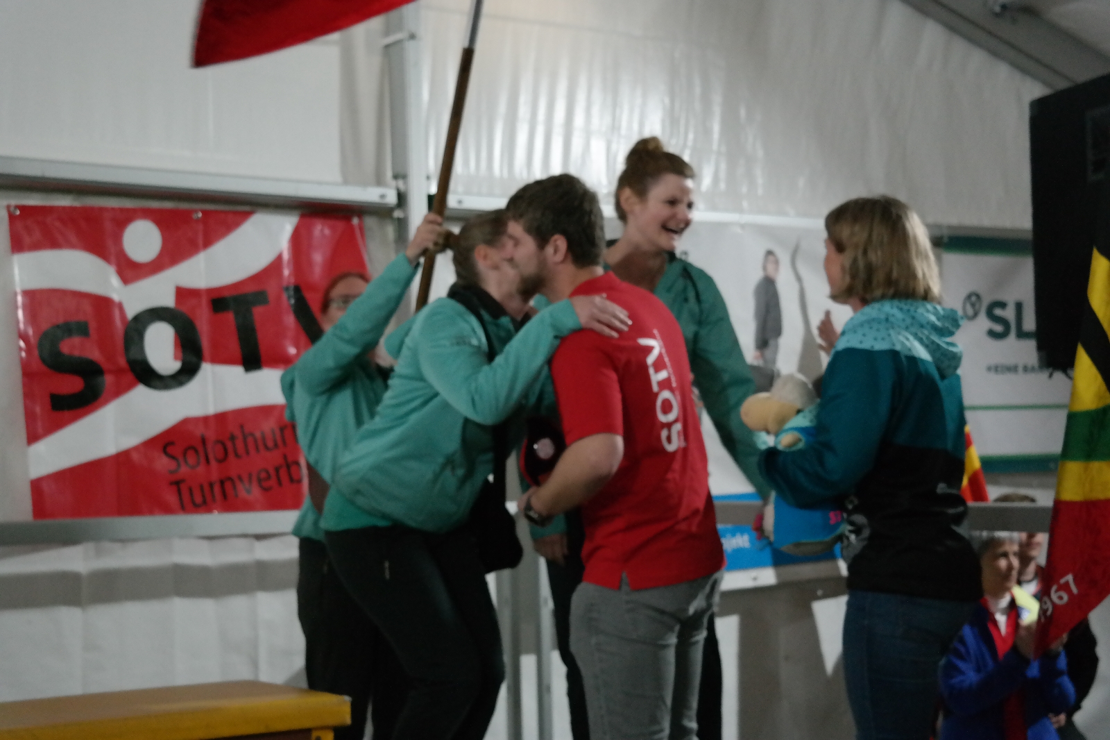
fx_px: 1880
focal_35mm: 61
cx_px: 555
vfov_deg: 22.3
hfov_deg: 32.9
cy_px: 370
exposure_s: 1/60
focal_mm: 40
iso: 3200
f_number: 5
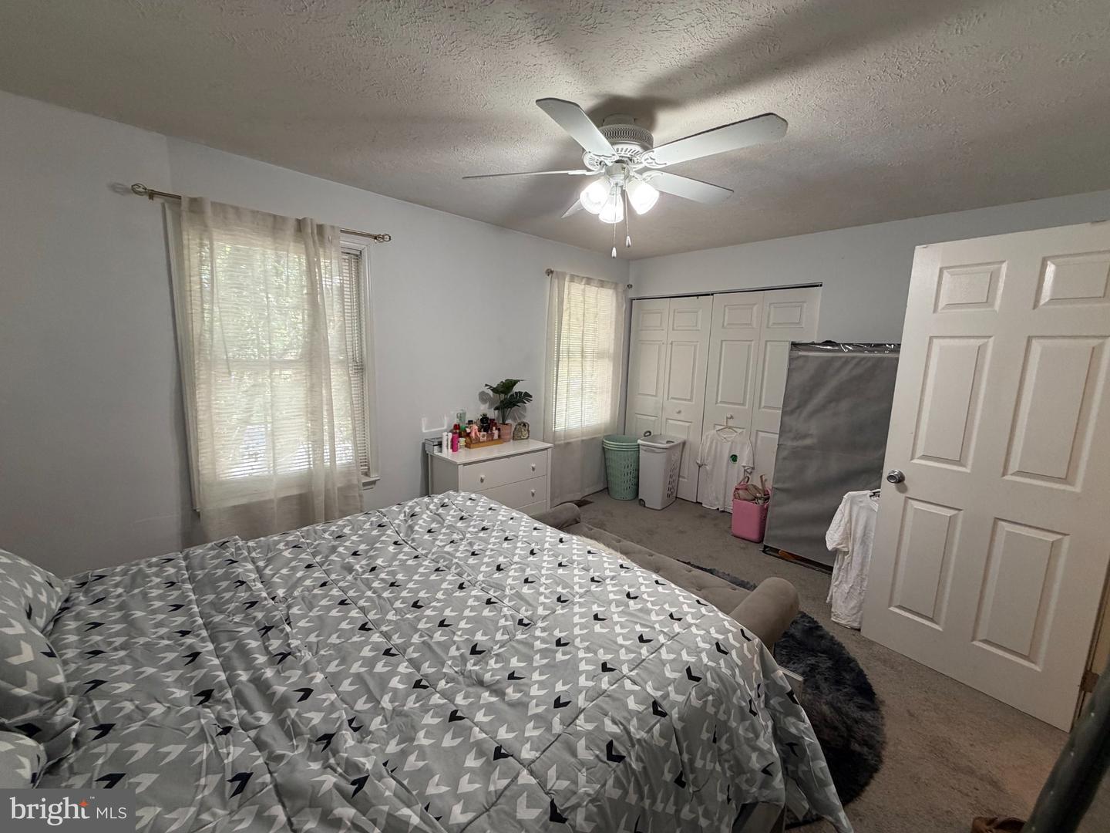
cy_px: 416
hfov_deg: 102.1
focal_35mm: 14
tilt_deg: -9.5
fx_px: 449
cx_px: 555
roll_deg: -1.0
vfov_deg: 85.7
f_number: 2.2
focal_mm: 2.22
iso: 200
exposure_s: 1/60
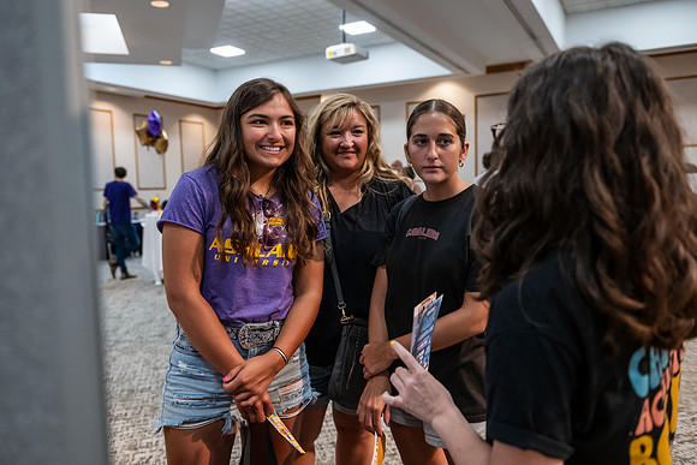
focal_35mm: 29
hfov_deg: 63.6
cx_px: 348
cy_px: 232
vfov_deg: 45.0
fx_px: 562
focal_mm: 29
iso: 3200
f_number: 3.2
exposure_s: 1/200
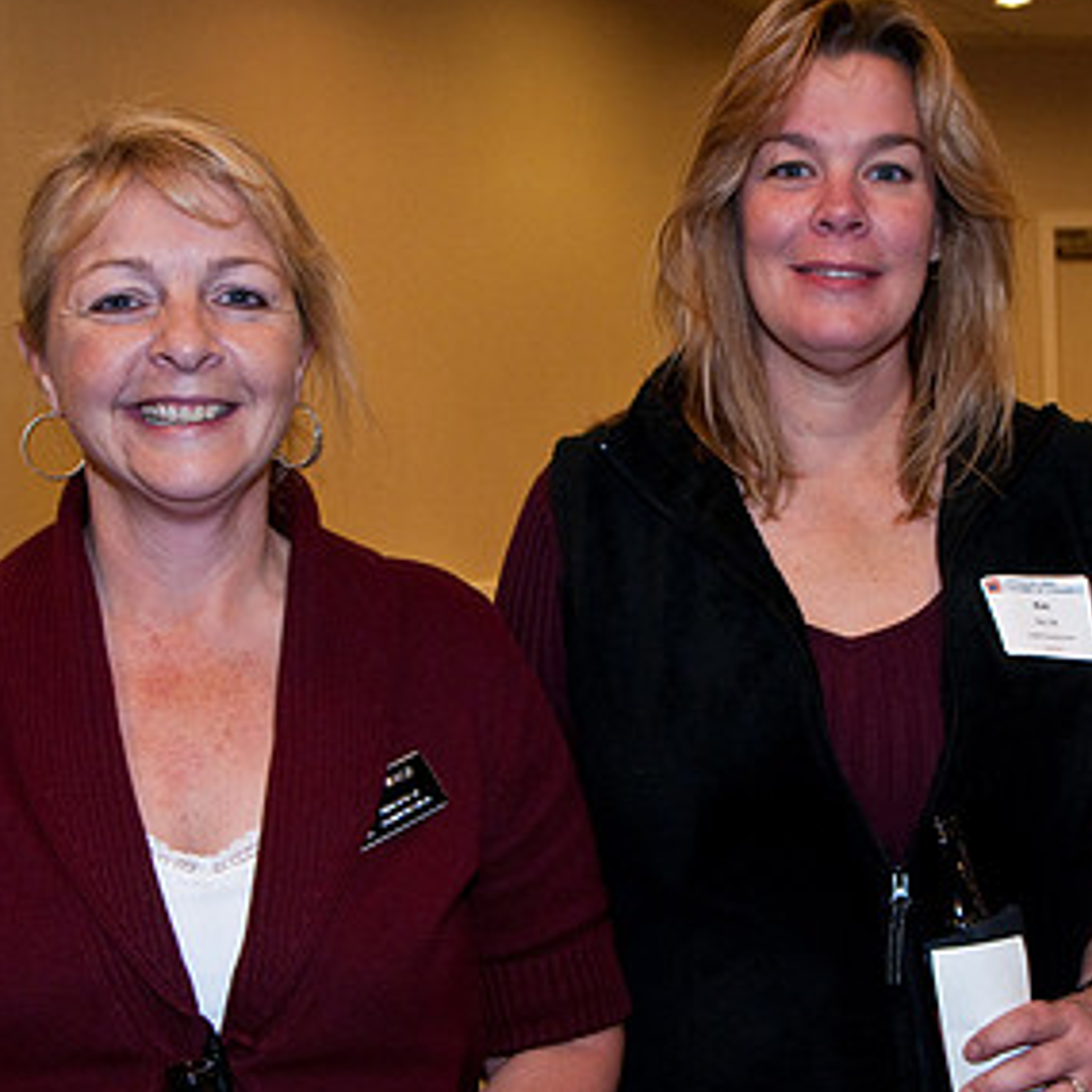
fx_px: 2493
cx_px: 732
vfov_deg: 24.7
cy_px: 496
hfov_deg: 24.6
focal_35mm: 70
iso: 640
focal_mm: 27
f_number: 6.3
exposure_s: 1/30
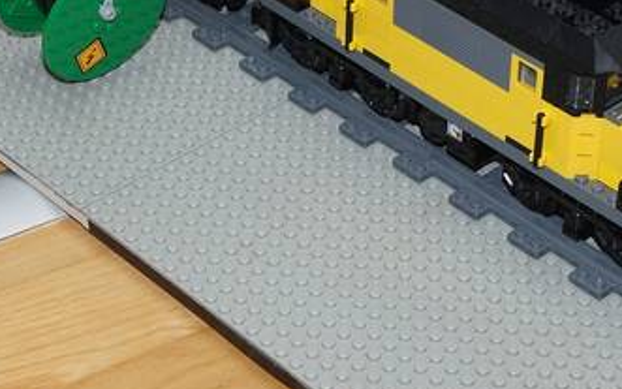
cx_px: 295
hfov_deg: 17.3
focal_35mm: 120
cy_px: -73
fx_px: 2041
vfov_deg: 10.7
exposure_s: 1/60
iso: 100
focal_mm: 29
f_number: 8
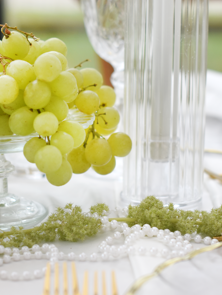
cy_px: 149
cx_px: 100
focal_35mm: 111
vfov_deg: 17.7
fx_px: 949
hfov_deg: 13.3
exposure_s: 1/400
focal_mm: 50
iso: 400
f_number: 2.8
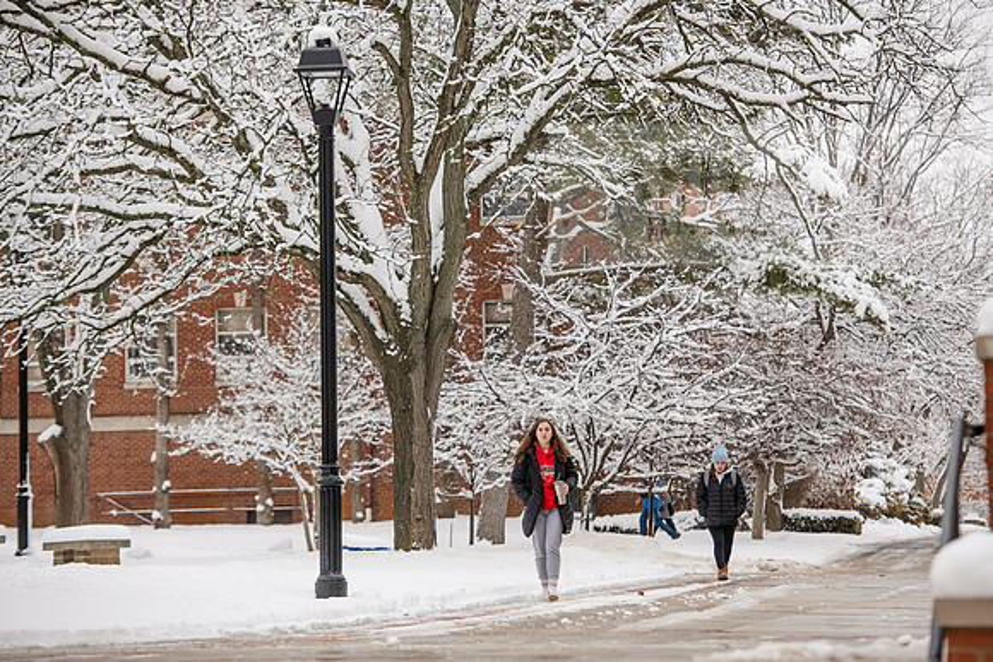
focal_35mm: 135
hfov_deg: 15.2
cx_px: 496
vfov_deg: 10.2
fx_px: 3724
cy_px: 331
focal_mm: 135
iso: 125
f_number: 4
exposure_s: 1/320
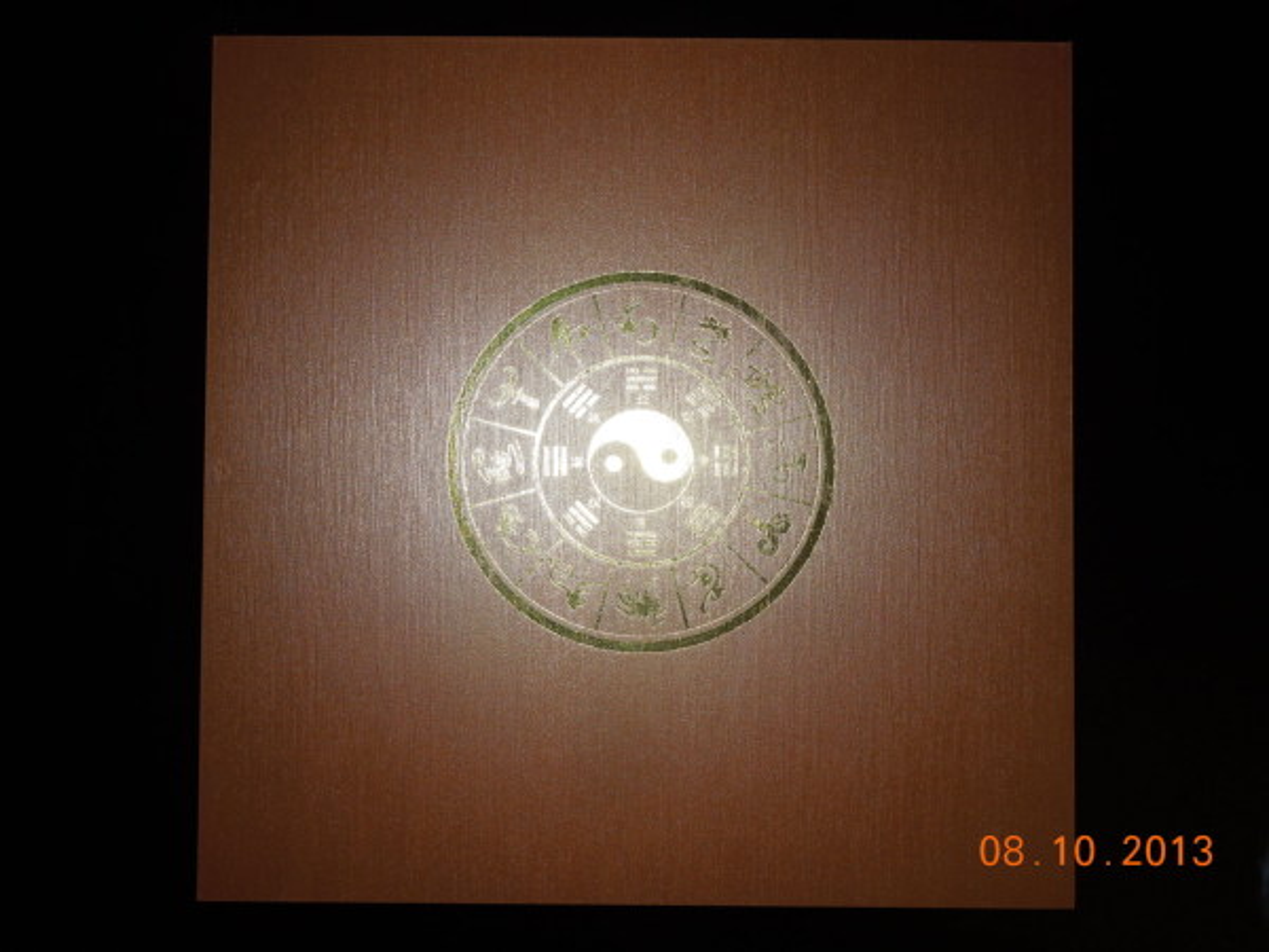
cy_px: 476
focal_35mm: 25
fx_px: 916
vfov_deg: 54.9
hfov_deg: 69.4
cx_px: 634
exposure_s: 1/30
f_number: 3.3
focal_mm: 4.5
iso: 100
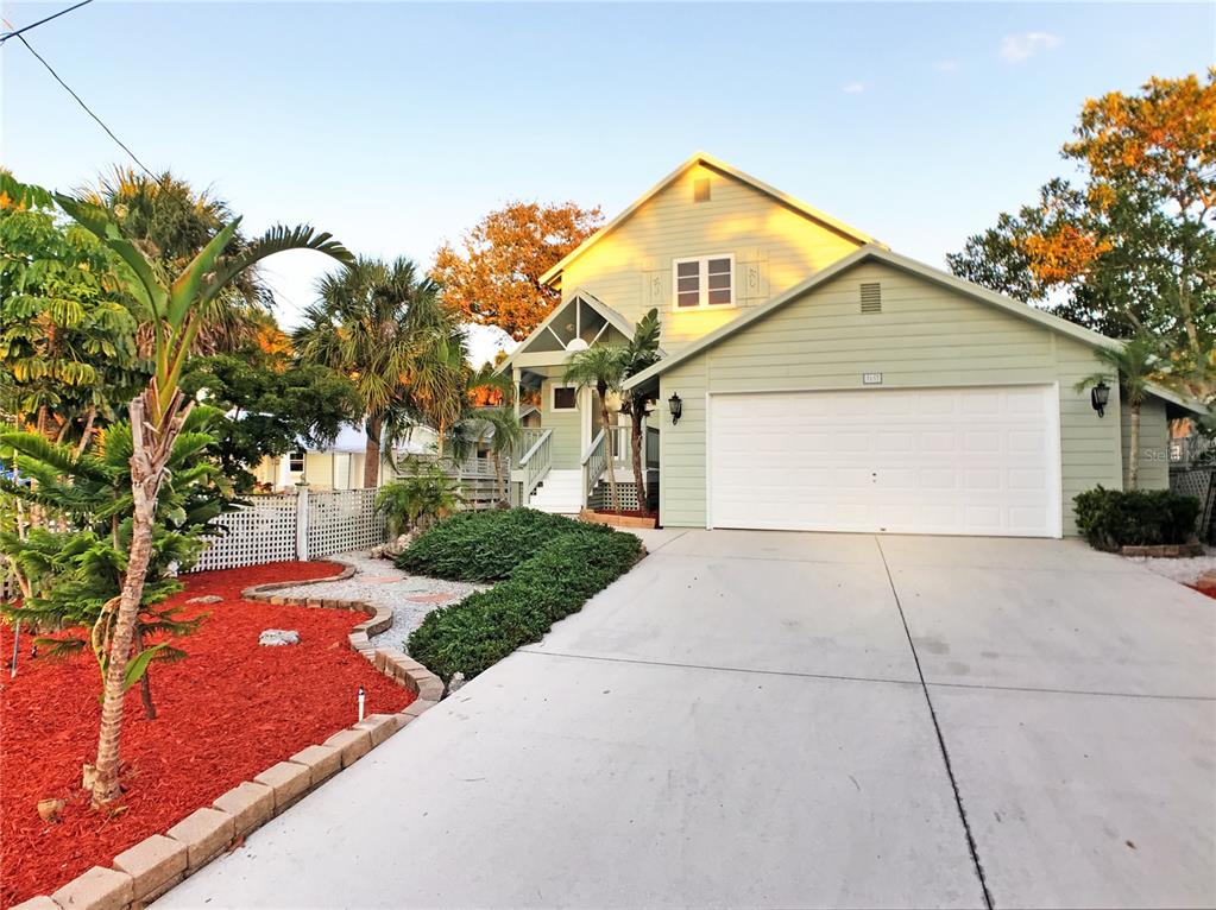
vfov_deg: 49.7
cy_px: 455
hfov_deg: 63.5
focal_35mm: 28
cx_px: 608
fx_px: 983
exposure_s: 1/1030
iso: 20
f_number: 1.8
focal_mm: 3.99
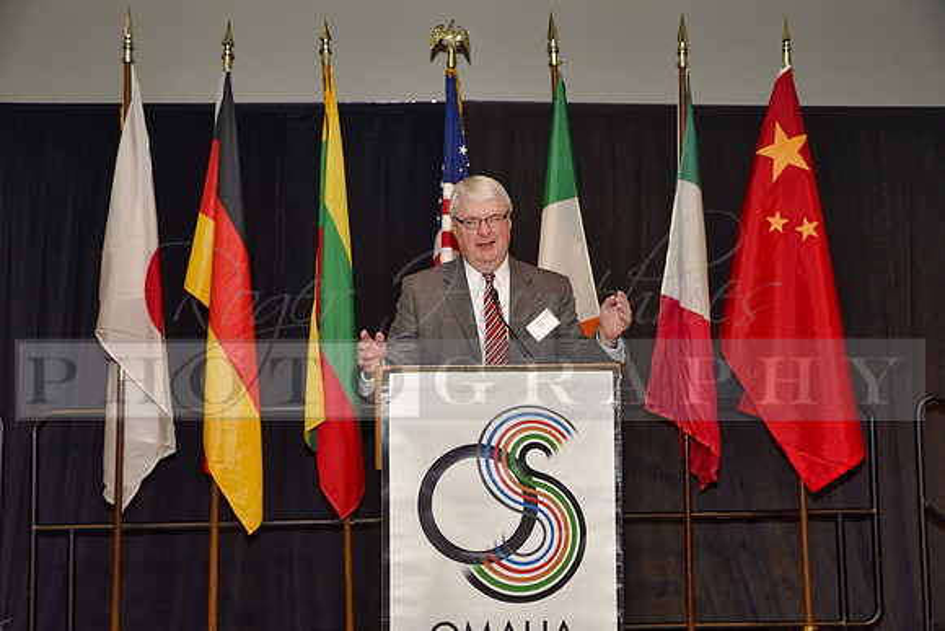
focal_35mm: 52
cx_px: 472
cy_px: 316
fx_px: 1365
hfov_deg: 38.2
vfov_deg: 26.0
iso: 200
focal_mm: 52
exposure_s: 1/60
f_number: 5
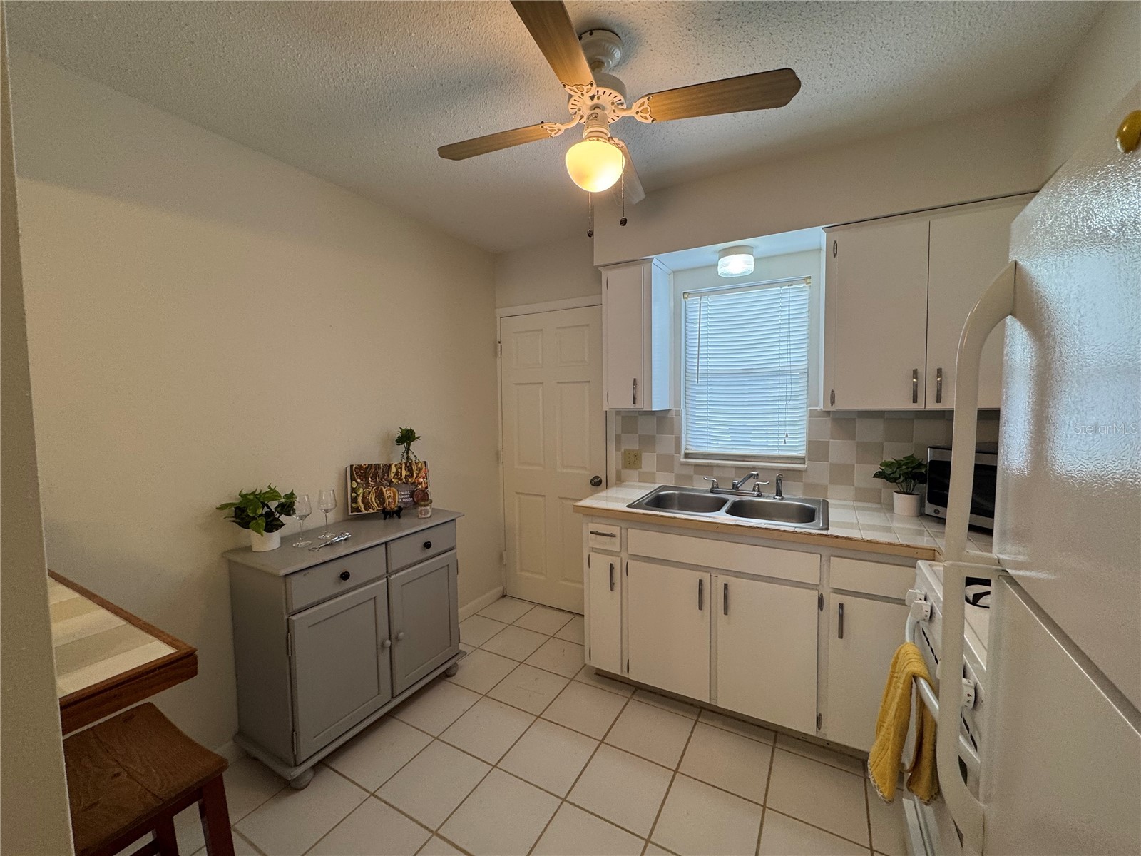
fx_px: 461
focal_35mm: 14
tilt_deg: -4.1
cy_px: 428
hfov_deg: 102.1
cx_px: 570
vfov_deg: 85.7
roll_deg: +0.5
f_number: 2.2
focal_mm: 2.22
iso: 125
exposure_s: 1/120
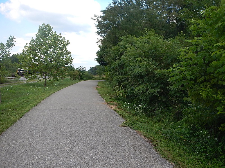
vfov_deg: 42.9
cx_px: 112
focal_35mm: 33
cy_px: 84
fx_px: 214
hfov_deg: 55.4
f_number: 3.9
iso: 125
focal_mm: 5.9
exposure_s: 1/320
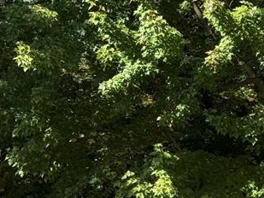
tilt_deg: -1.2
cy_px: 310
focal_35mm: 159
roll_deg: -0.9
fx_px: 1213
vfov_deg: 9.1
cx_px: 269
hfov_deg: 12.3
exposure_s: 1/1330
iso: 80
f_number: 1.78
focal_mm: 6.76
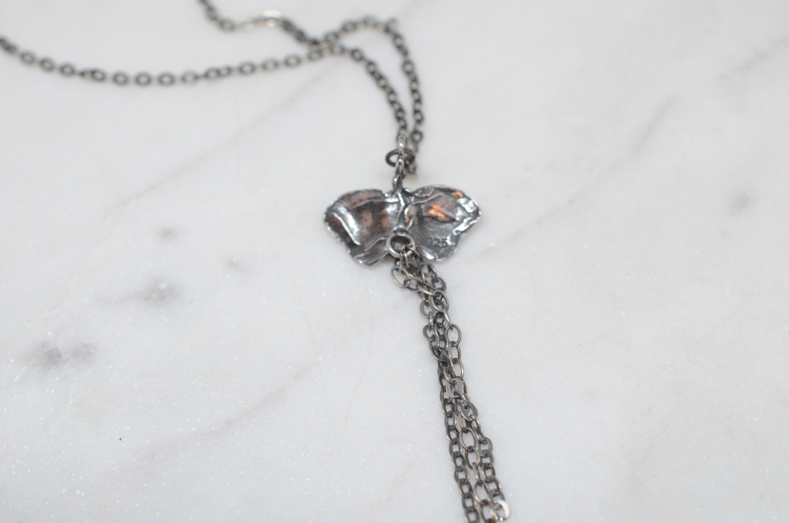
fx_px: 1312
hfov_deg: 33.5
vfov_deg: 22.5
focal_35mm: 60
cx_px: 394
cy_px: 262
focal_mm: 40
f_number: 8
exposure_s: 1/1000
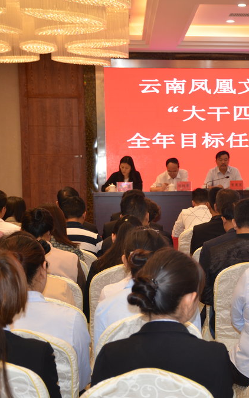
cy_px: 199
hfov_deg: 14.6
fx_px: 955
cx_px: 261
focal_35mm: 88
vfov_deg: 23.6
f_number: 4.2
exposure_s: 1/60
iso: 400
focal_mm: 38
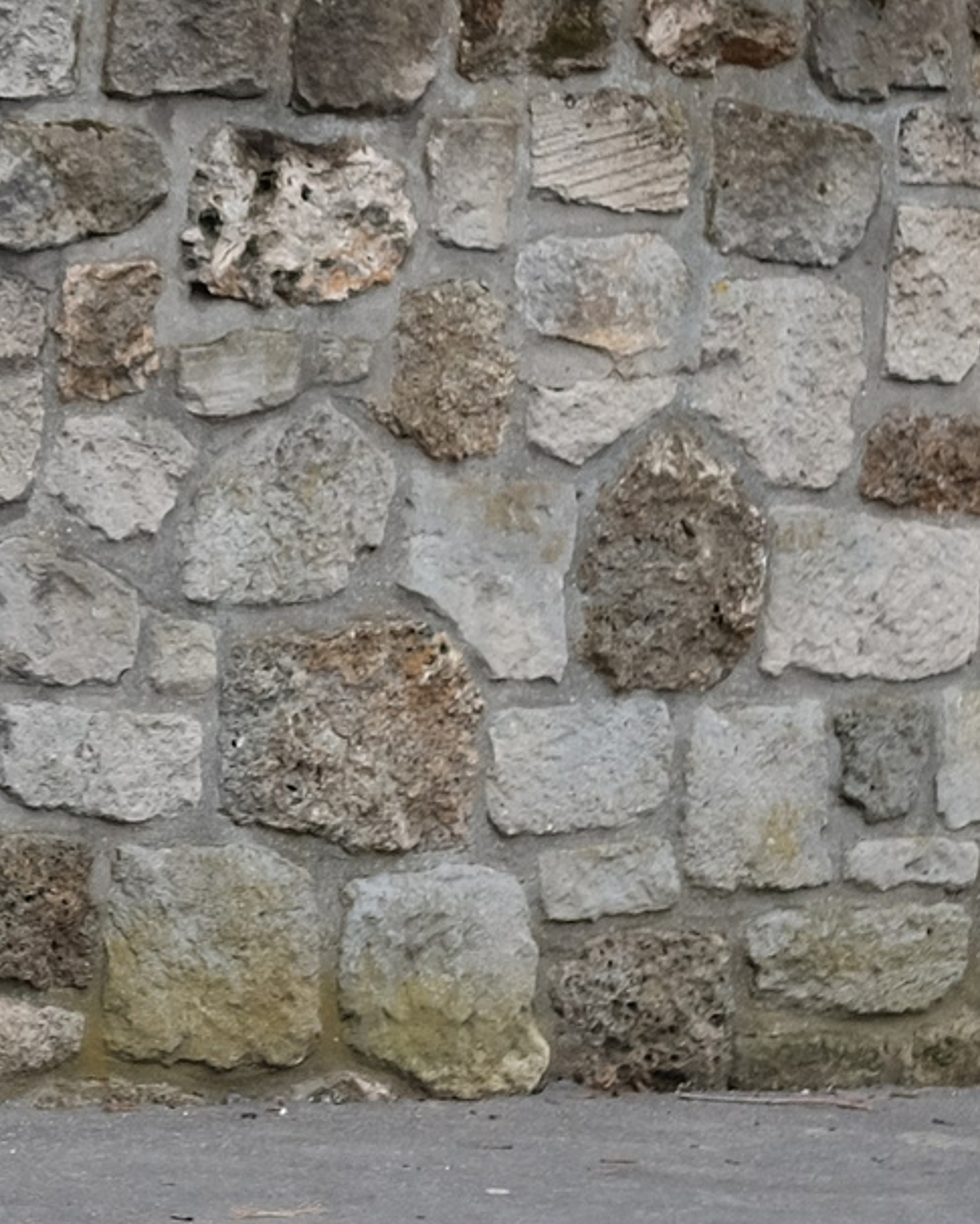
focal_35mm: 210
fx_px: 7612
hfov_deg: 7.3
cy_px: 163
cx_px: -143
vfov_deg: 9.2
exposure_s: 1/4000
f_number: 2
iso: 800
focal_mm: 35
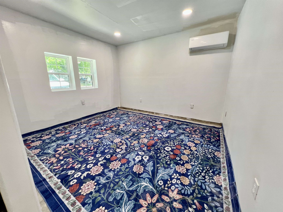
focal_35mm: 13
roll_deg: +0.6
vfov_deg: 89.9
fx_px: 106
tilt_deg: -14.0
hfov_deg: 106.2
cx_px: 142
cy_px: 106
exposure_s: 1/120
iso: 160
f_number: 1.8
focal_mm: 1.57
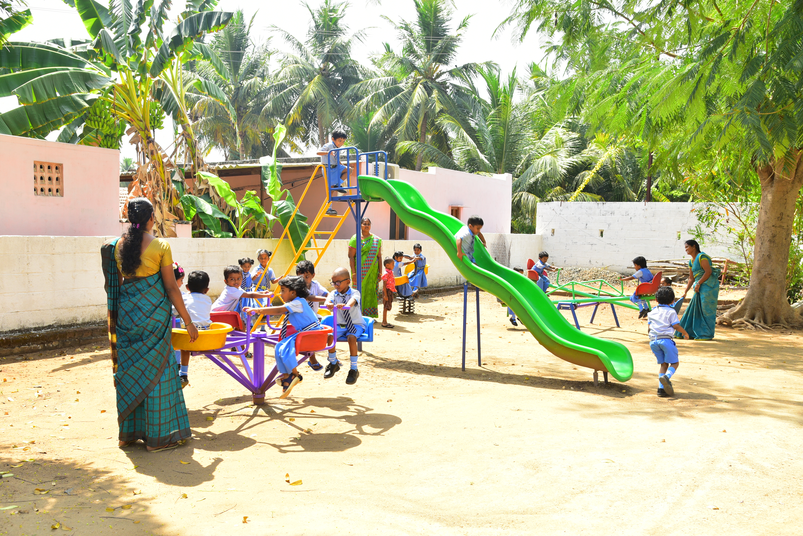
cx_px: 402
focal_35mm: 32
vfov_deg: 41.1
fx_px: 714
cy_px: 268
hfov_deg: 58.7
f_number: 8
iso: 400
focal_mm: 32
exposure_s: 1/160
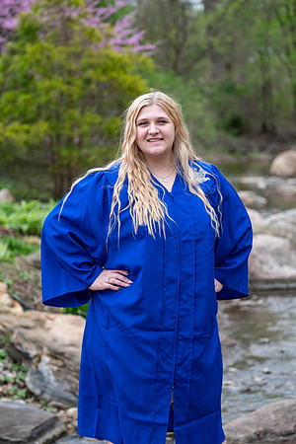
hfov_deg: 13.8
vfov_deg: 20.6
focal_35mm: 99
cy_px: 222
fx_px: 1221
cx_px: 148
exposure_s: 1/320
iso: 250
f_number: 2.8
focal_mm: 66
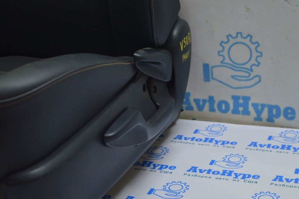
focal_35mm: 69
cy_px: 100
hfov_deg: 29.3
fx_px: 573
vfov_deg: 19.7
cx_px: 150
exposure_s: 1/50
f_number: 5
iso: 400
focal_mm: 46
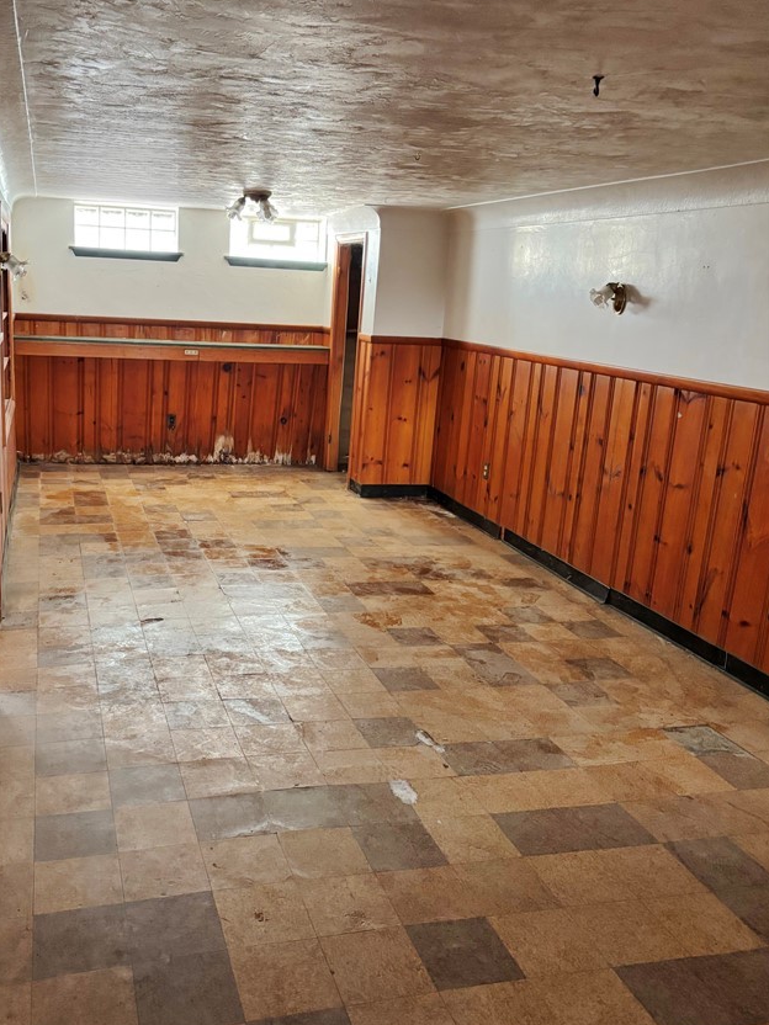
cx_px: 303
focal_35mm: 32
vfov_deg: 56.8
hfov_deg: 43.9
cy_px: 524
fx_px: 948
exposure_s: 1/43
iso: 500
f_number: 1.6
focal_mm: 5.96
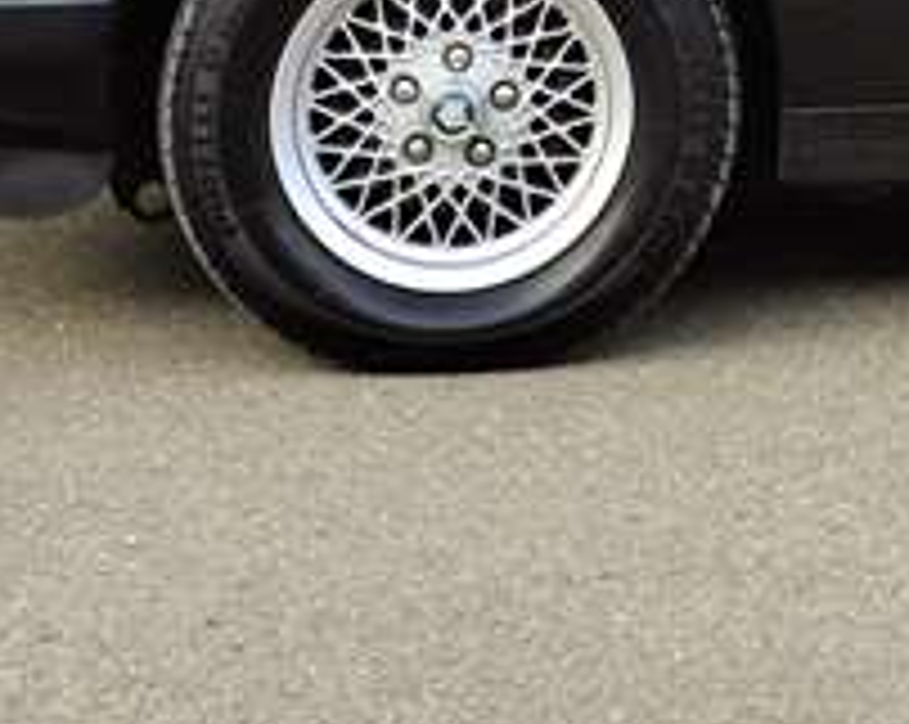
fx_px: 5749
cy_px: -612
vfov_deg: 7.0
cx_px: 1426
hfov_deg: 8.8
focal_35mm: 214
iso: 200
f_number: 6.3
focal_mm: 48
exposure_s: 1/100
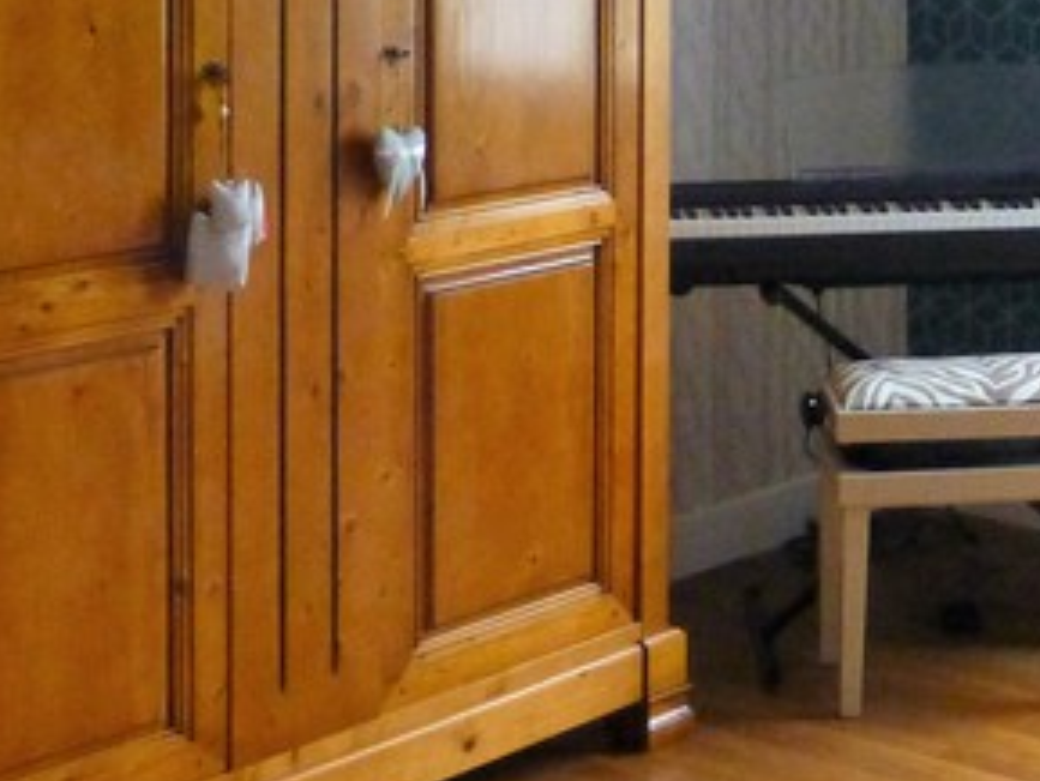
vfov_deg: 17.2
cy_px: -97
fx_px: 2495
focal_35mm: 83
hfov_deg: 22.3
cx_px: 1134
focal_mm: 4.3
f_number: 3.3
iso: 800
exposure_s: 1/60
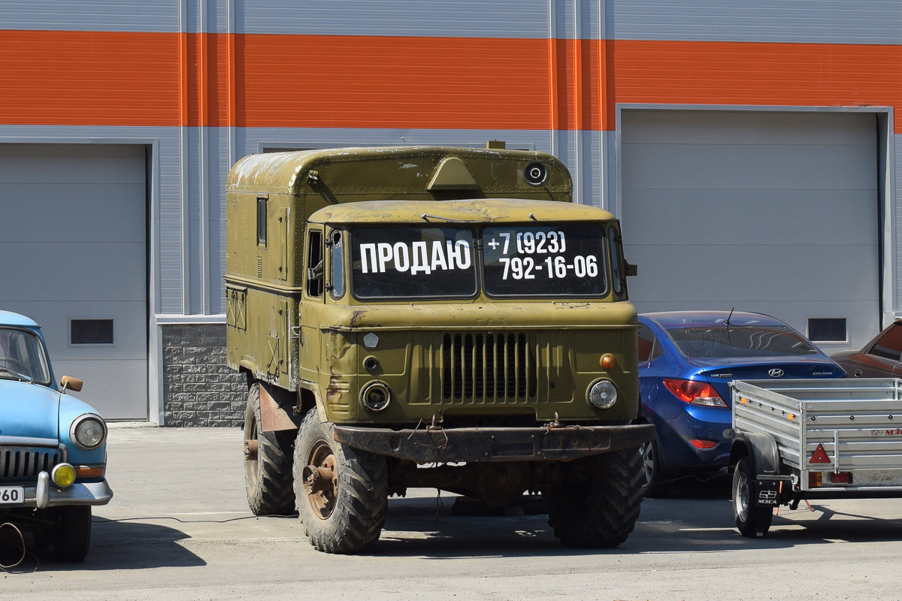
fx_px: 2067
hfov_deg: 24.6
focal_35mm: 82
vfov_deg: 16.6
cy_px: 300
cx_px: 451
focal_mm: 55
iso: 200
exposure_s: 1/320
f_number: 9
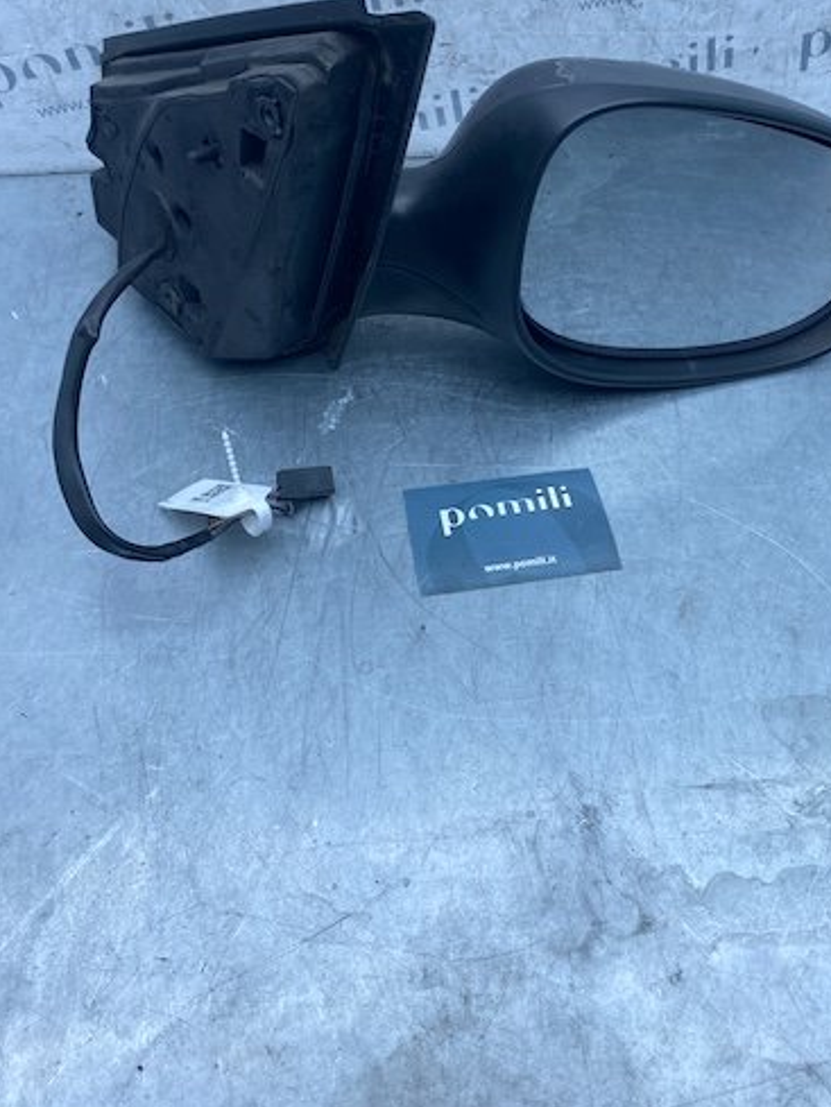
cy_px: 394
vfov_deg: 53.2
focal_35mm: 34
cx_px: 498
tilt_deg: -47.6
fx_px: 1088
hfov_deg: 41.6
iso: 32
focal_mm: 4.25
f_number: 1.8
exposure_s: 1/793
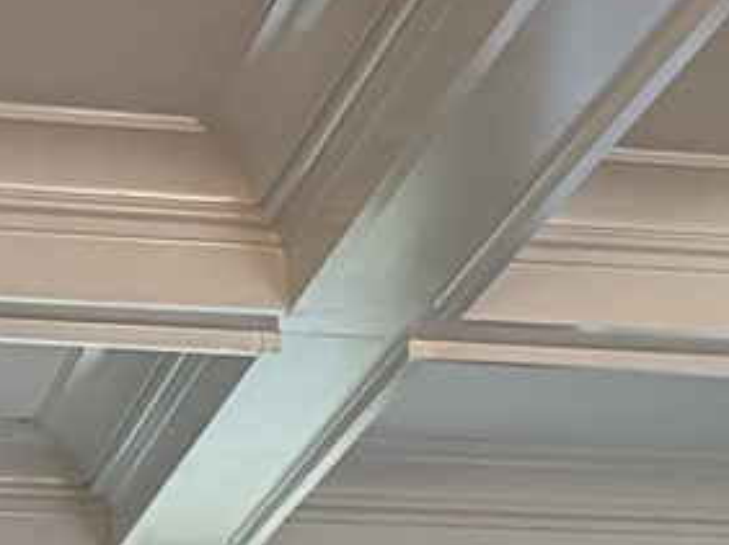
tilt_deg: -5.0
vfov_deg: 7.0
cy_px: 1622
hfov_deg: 10.1
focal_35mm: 189
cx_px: 1150
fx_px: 3977
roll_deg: +3.0
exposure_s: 1/60
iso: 400
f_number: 1.6
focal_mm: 5.96
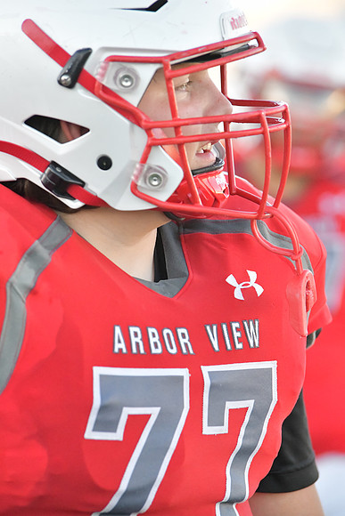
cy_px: 258
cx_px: 172
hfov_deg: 7.2
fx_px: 2729
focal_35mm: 190
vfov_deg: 10.8
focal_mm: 190
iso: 8000
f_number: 5.6
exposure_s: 1/3200
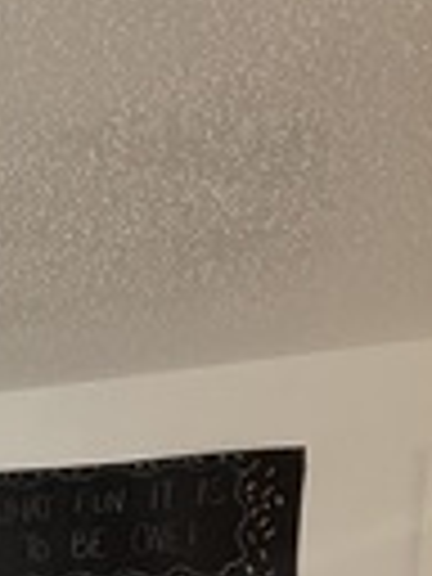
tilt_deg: -6.1
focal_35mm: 73
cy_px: 785
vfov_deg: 23.1
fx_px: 1215
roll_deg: -1.5
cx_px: -364
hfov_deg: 16.6
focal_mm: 2.22
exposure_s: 1/60
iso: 200
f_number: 2.2
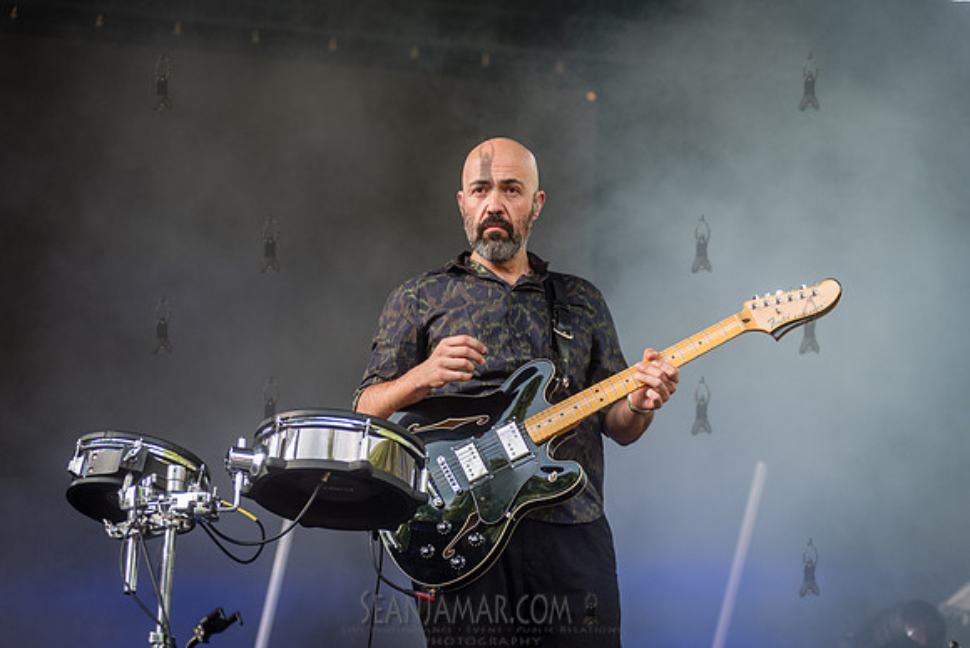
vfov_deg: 17.1
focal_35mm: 80
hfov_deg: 25.4
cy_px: 324
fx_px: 2156
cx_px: 485
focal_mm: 80
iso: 400
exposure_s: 1/500
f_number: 3.2
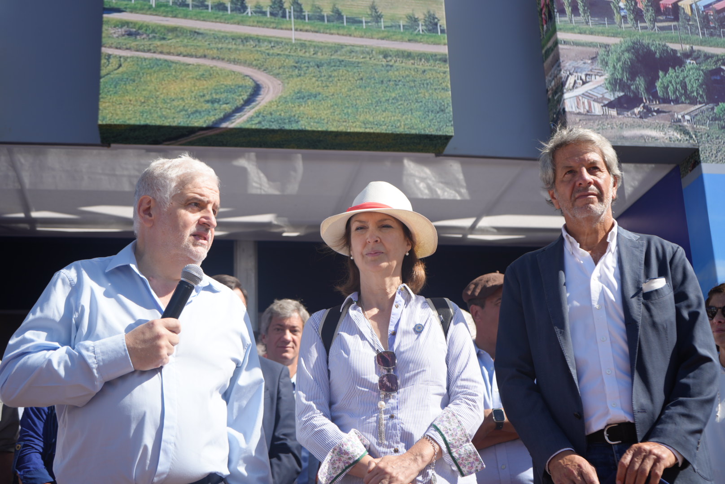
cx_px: 362
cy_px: 242
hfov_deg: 39.6
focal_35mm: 50
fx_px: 1008
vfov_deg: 27.0
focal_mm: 50
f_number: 5
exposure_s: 1/640
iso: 100
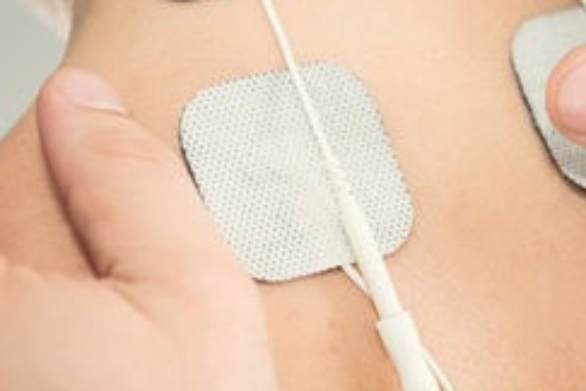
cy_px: 16
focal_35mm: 173
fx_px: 2816
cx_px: 610
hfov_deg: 11.7
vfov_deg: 7.9
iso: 400
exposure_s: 1/200
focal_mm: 60
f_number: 4
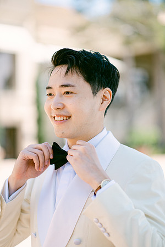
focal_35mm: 85
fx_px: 584
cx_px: 82
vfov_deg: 23.9
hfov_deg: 16.1
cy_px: 124
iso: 64
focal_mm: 85
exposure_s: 1/1600
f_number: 1.8
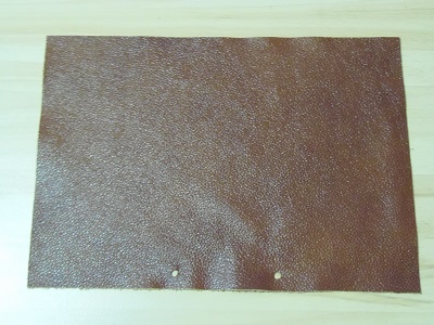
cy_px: 162
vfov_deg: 29.7
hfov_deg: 38.9
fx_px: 614
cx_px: 217
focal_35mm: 49
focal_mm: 9.1
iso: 500
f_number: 3.8
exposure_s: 1/8
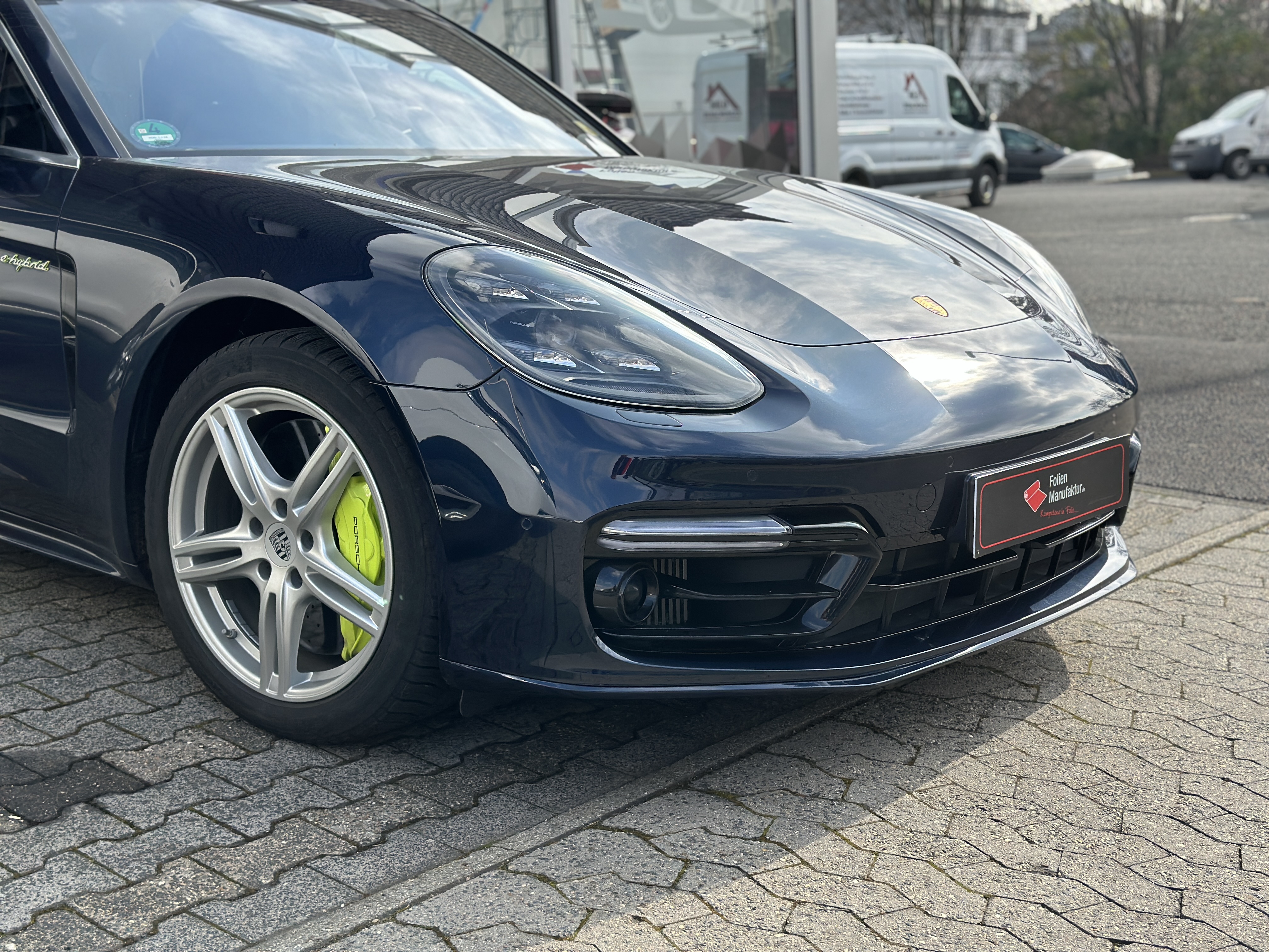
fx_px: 1760
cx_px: 634
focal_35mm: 48
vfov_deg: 30.3
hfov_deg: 39.7
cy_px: 476
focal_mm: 6.86
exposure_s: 1/2410
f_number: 1.78
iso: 80
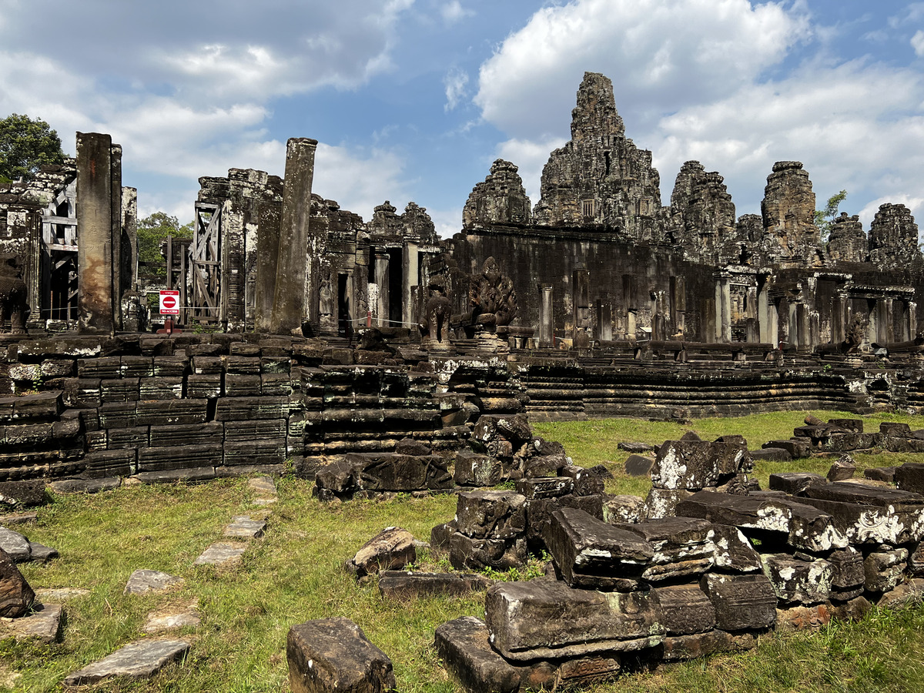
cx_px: 462
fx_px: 694
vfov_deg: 53.1
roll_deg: +0.4
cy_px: 346
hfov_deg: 67.3
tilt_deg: +2.4
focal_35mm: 26
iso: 50
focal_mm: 5.7
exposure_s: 1/3571
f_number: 1.5
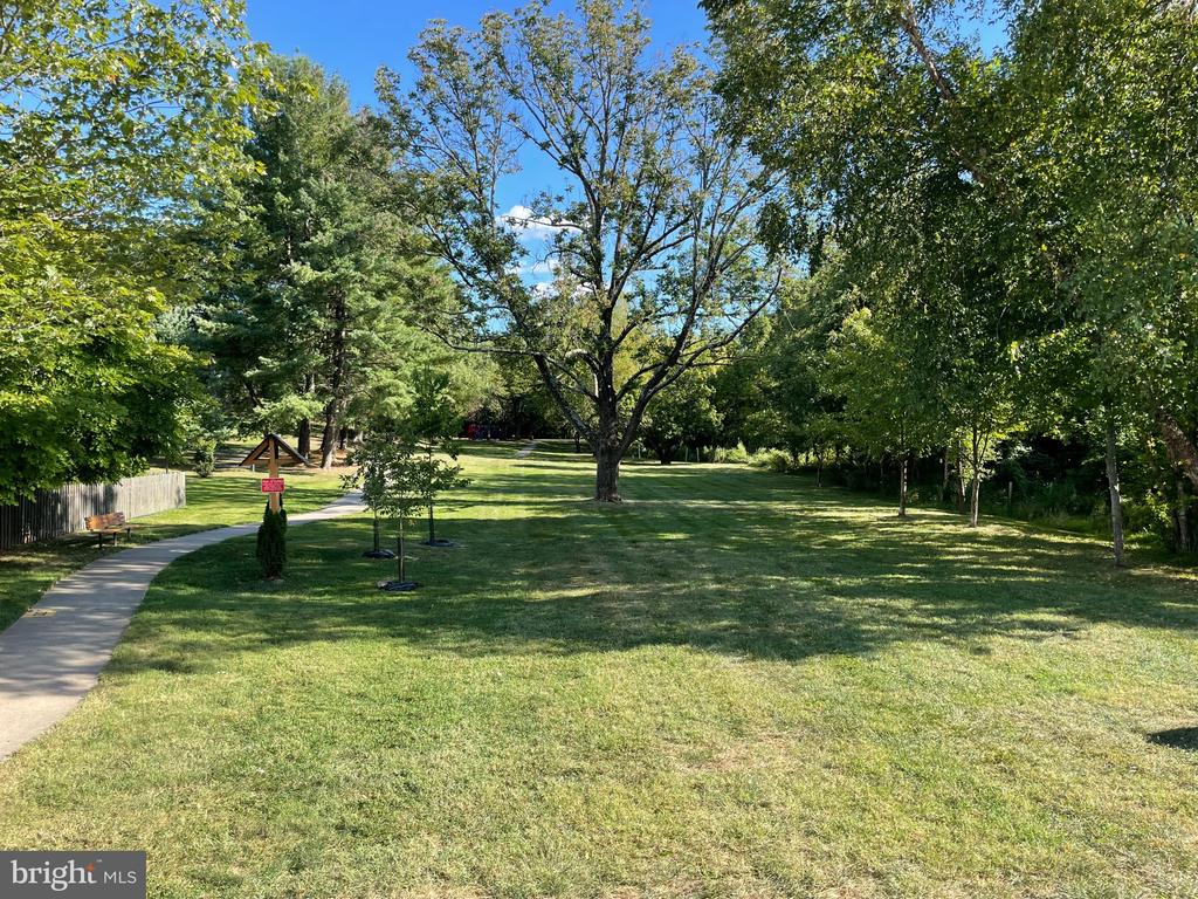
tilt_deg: -0.2
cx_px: 599
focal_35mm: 26
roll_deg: +0.3
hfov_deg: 67.3
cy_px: 450
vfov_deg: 53.1
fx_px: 900
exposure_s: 1/932
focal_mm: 4.2
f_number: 1.6
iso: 32
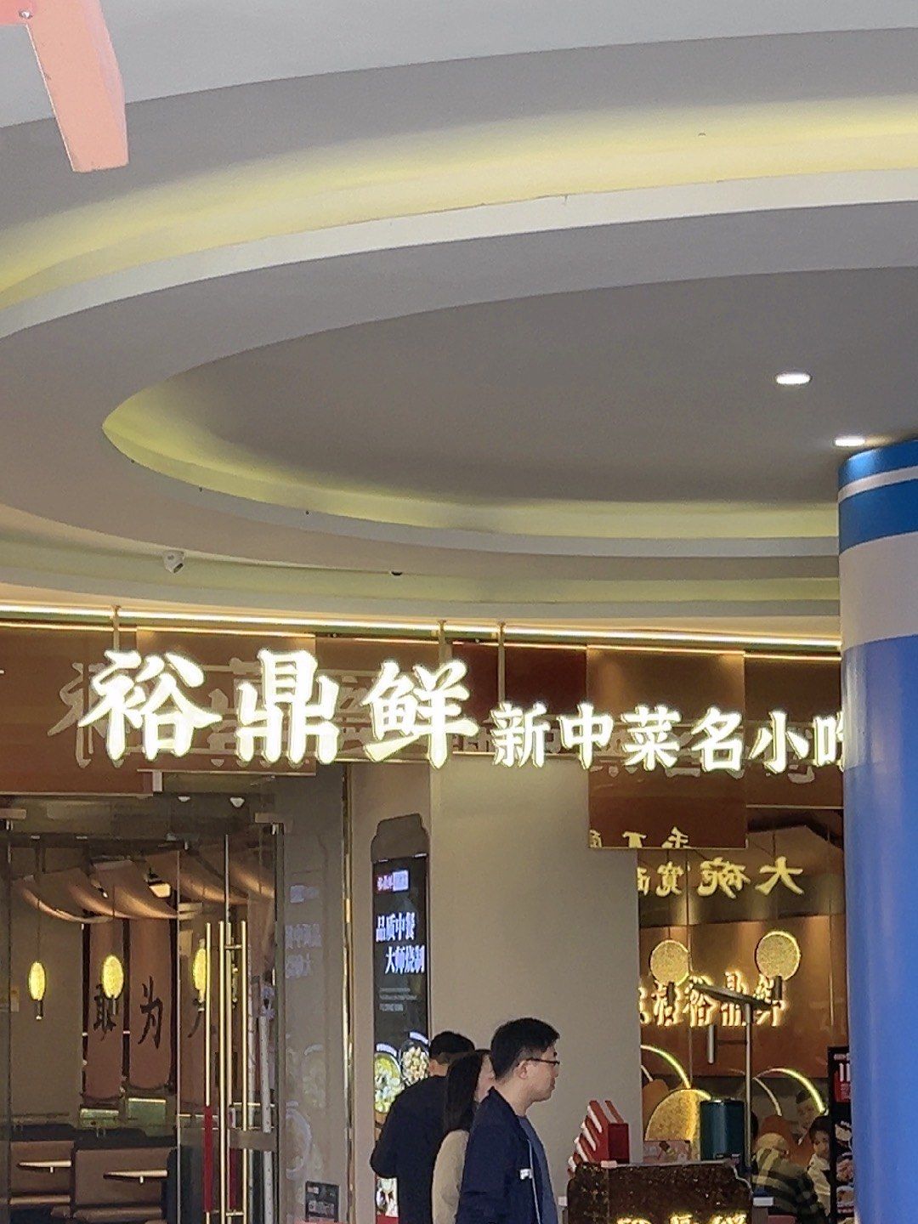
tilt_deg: +3.7
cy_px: 612
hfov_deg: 27.0
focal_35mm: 54
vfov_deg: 35.5
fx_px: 1909
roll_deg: +0.1
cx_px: 459
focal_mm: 5.7
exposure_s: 1/509
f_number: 1.5
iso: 64
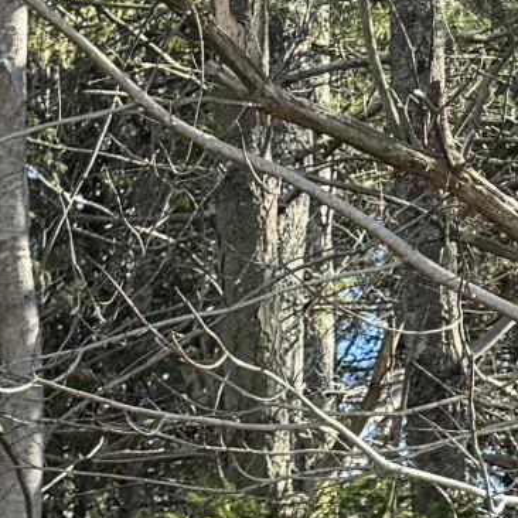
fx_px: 2946
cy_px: 1243
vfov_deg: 9.1
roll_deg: +1.0
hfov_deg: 9.2
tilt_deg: +1.7
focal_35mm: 174
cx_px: -662
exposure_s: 1/297
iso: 80
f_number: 1.78
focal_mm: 6.86
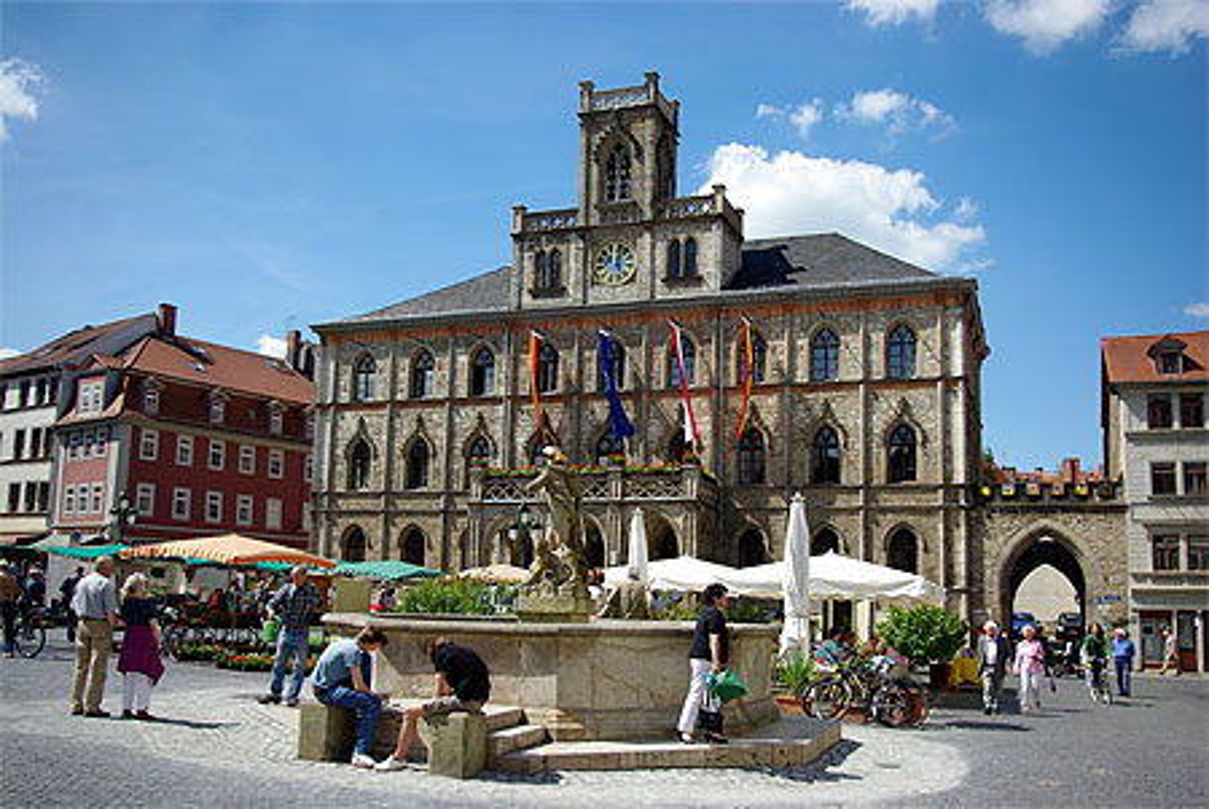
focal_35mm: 34
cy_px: 404
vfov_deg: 39.0
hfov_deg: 55.7
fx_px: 1143
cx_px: 604
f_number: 4.5
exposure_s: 1/750
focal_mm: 23
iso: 100
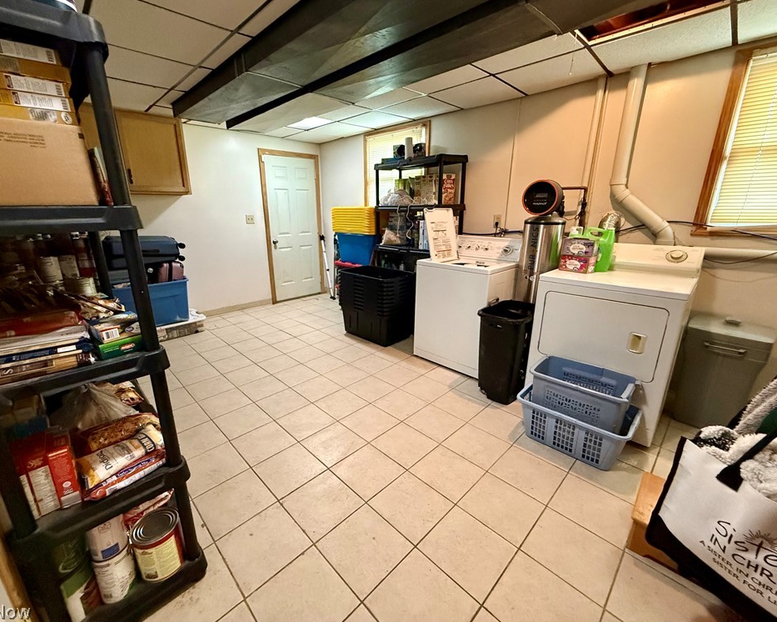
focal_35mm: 15
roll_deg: +0.5
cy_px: 305
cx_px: 371
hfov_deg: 96.7
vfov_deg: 84.0
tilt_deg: -15.7
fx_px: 345
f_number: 2.2
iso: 1000
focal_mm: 2.22
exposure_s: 1/60
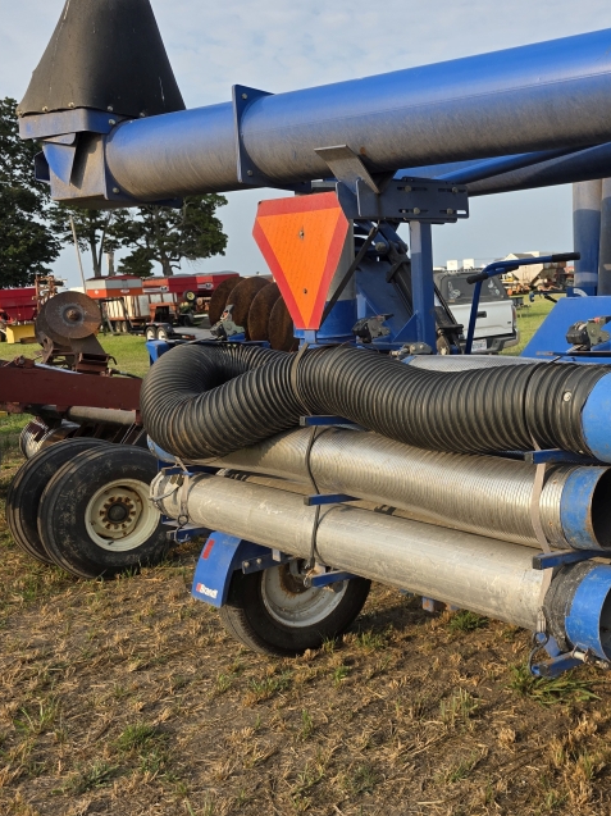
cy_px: 400
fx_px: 872
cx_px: 552
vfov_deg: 50.2
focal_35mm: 37
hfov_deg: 36.2
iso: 80
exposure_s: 1/3117
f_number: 1.7
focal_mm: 6.3
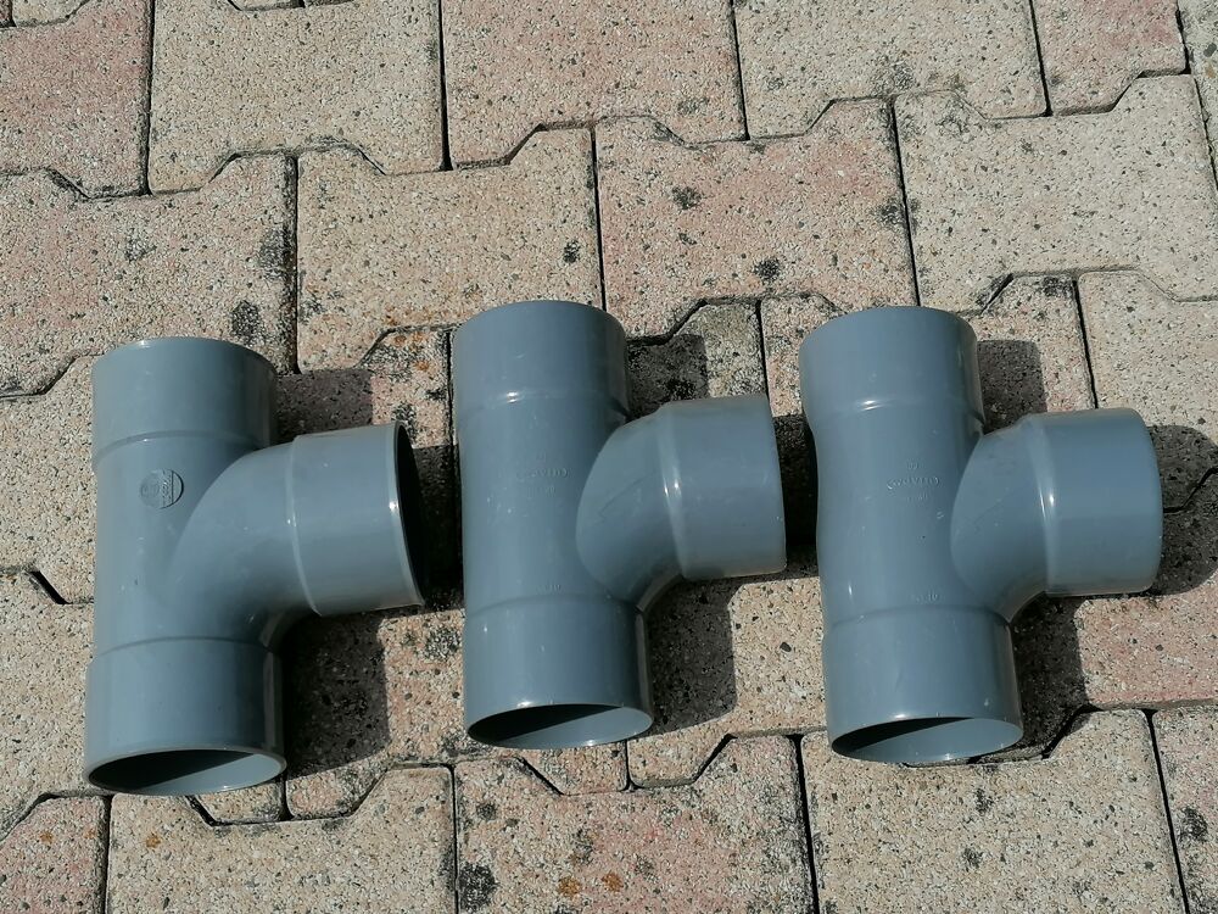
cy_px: 457
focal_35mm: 48
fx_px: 1689
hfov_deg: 39.7
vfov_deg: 30.3
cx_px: 609
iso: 50
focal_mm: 4.75
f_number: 1.8
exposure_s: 1/3344
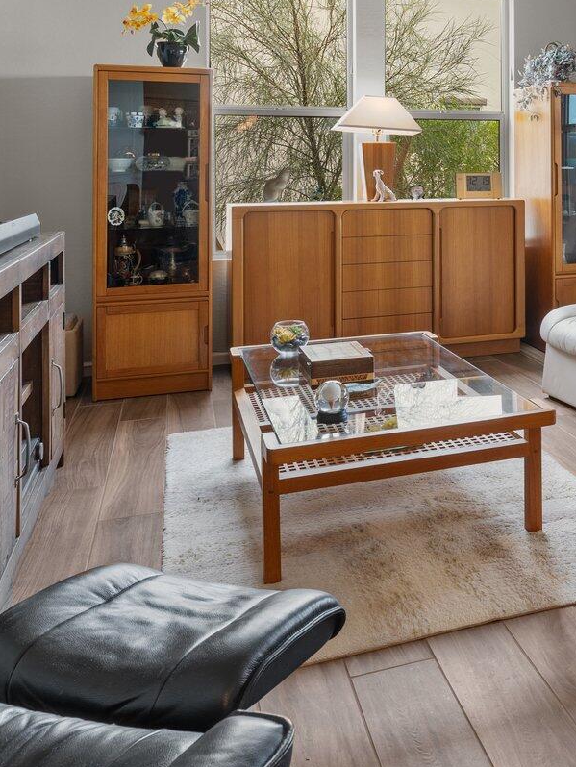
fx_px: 853
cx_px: 536
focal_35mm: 38
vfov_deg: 46.0
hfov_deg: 34.8
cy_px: 158
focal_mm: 15.6
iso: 400
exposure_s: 1/1.25
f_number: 8
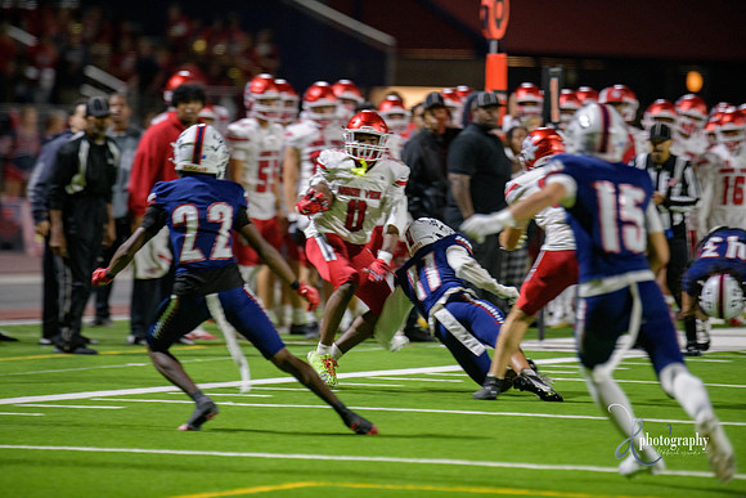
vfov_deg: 4.6
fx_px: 6218
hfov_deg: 6.9
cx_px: 373
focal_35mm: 300
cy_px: 249
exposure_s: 1/250
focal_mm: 300
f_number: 2.8
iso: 2000
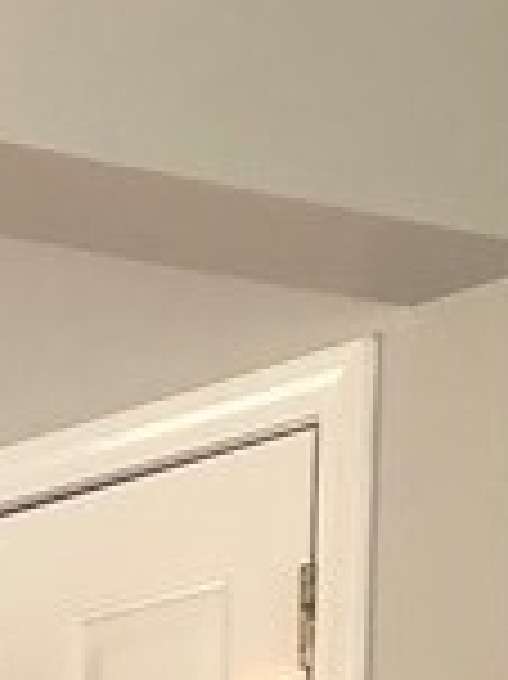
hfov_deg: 6.8
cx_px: -1205
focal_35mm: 190
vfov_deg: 9.5
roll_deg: -0.3
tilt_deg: -0.5
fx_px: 3723
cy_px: 1491
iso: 40
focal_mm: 3.99
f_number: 1.8
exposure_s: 1/17
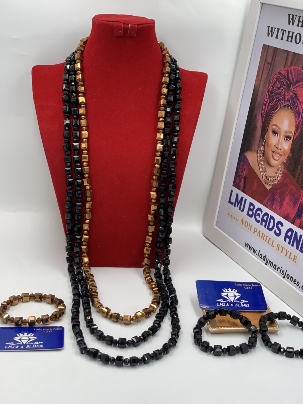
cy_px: 216
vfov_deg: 33.8
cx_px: 163
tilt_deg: -20.7
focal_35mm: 57
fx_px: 665
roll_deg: -3.5
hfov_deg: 25.7
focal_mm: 6
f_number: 2.4
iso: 25
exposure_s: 1/97
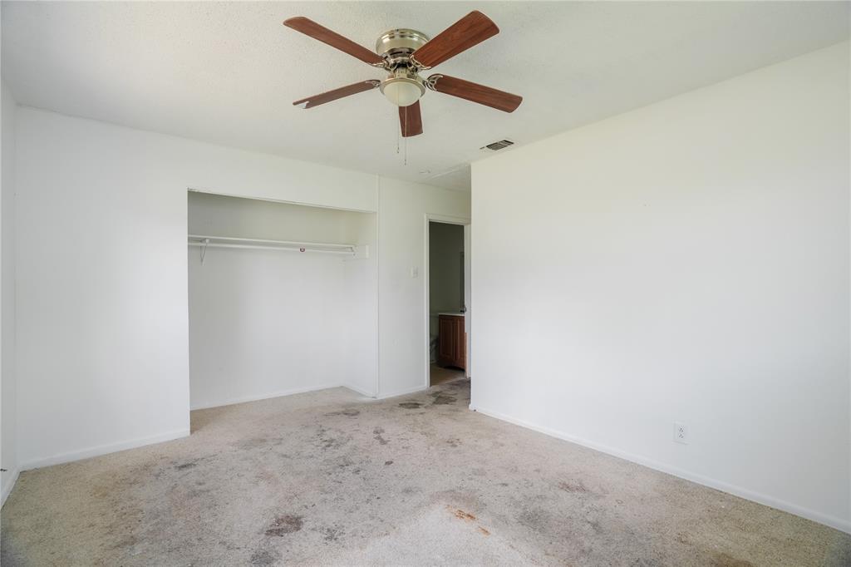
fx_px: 378
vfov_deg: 73.7
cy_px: 284
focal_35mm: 16
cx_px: 426
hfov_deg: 96.8
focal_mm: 16
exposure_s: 1/6
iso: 400
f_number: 8
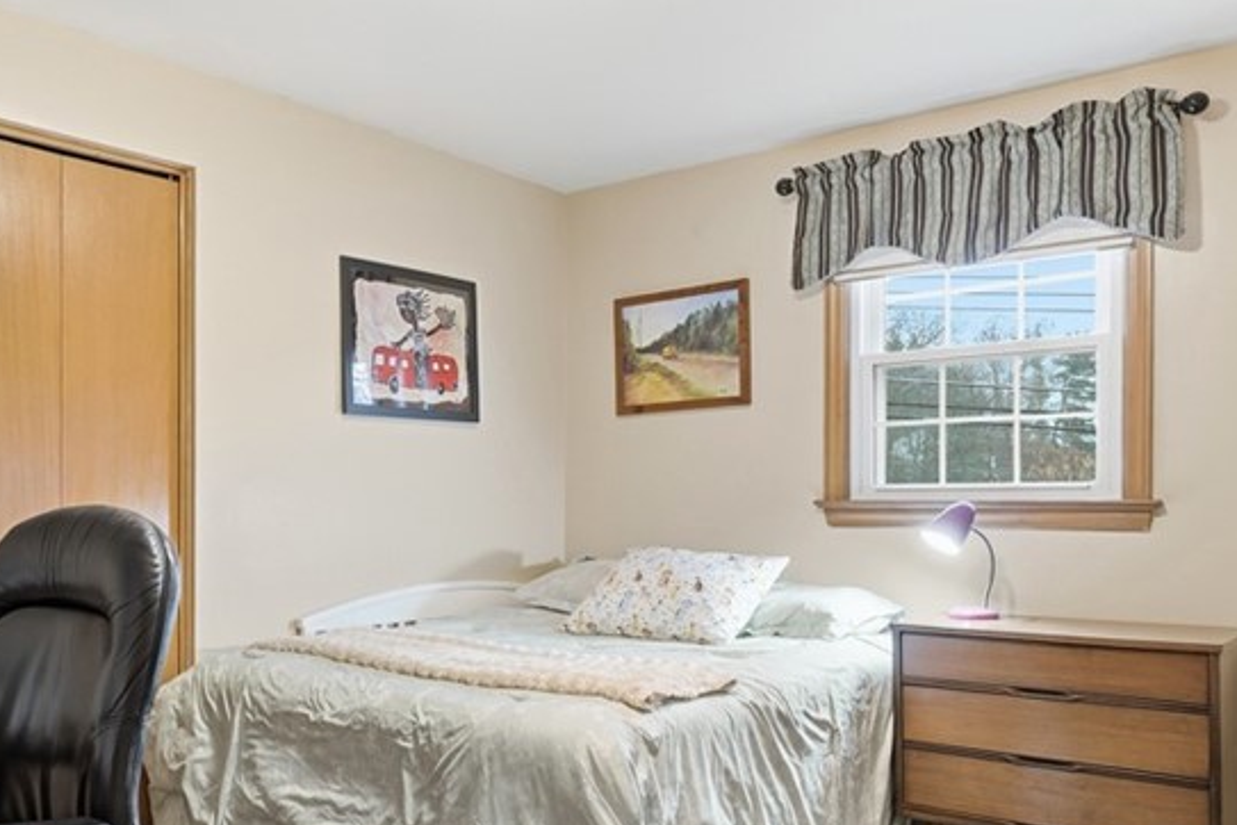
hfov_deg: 57.5
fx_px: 1099
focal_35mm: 32
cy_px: 513
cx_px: 419
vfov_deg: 40.8
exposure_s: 1/60
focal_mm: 16
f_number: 8
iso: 400
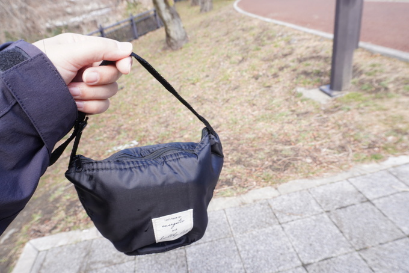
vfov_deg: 53.2
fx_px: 273
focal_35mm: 24
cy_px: 136
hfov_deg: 73.7
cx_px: 204
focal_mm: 16
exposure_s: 1/30
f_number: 8
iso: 100
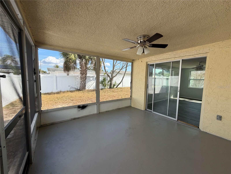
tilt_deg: -4.2
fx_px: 93
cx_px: 116
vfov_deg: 85.7
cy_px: 87
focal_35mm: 14
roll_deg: -1.9
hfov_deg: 102.1
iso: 50
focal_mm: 2.22
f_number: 2.2
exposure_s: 1/502
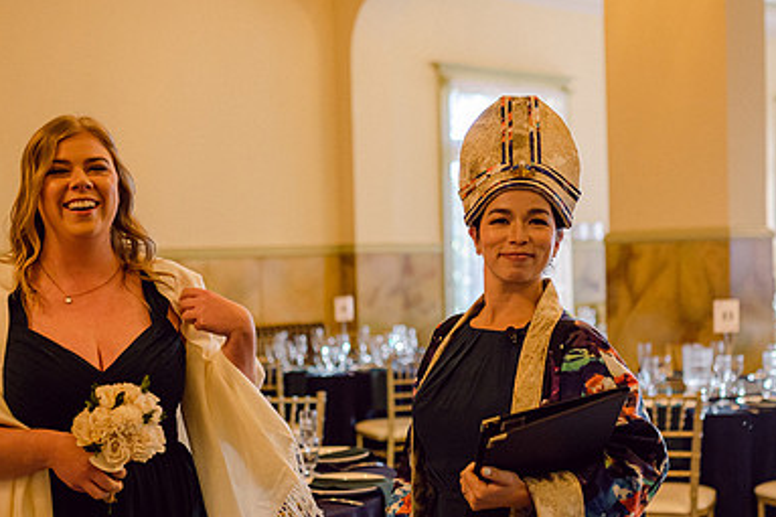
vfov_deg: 24.5
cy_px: 341
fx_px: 1185
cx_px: 393
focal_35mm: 55
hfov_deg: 36.3
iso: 1000
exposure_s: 1/400
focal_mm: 35
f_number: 2
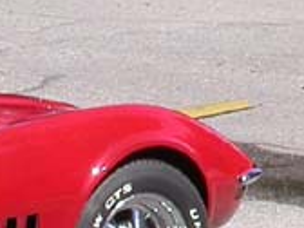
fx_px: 2029
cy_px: -147
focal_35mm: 231
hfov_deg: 8.5
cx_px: 364
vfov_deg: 6.3
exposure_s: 1/288
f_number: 6.7
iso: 100
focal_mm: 7.85
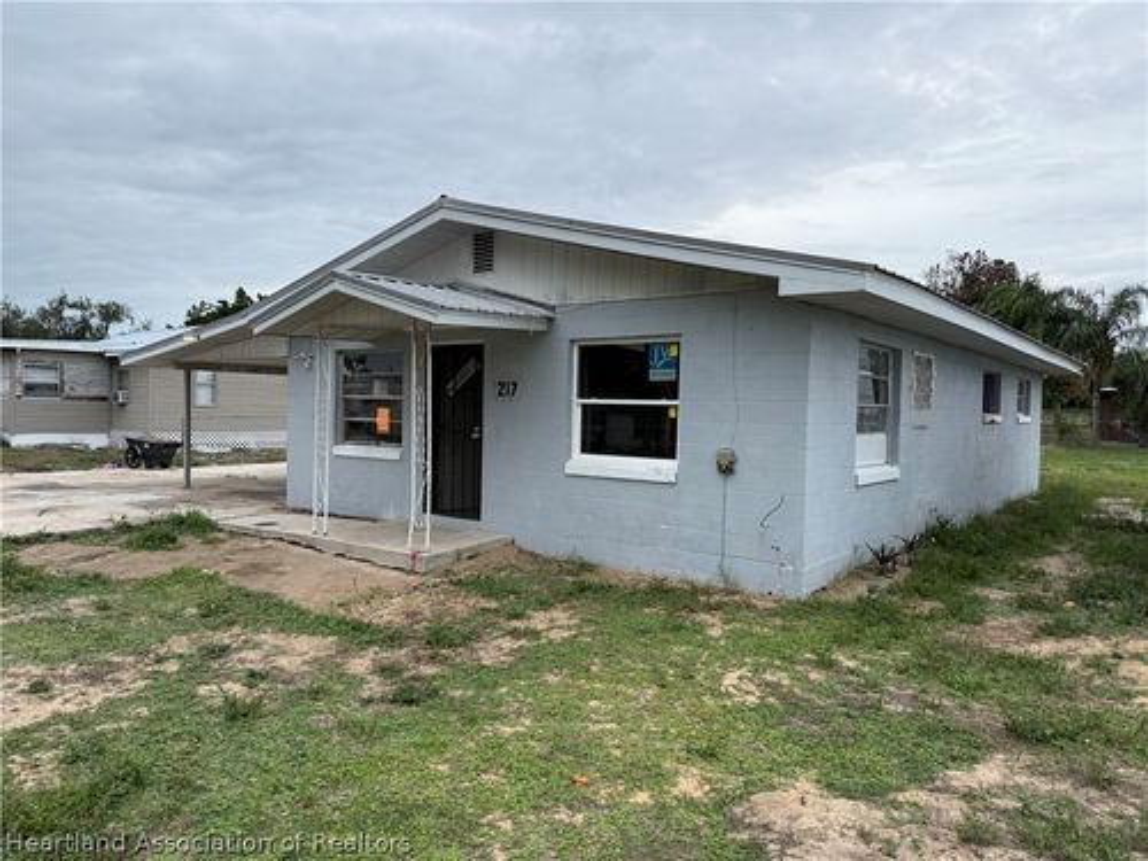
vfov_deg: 56.8
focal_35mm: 24
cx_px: 574
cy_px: 430
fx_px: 796
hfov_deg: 71.6
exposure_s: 1/1437
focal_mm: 6.76
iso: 80
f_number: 1.78
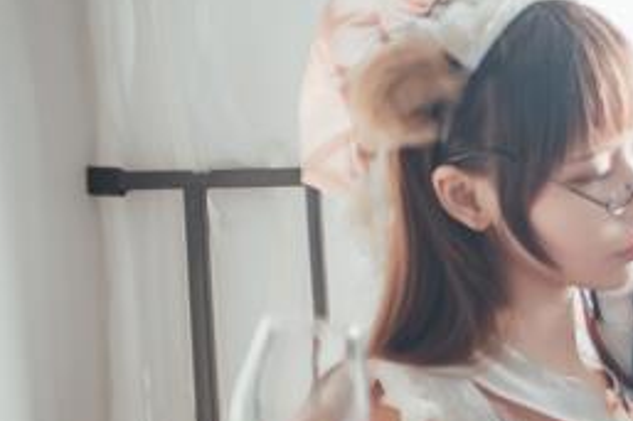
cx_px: 921
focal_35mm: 109
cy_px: 523
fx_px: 1915
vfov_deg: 12.2
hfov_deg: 17.1
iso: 250
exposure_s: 1/50
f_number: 1.4
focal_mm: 35
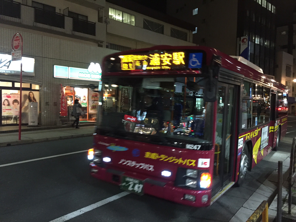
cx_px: 148
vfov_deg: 48.2
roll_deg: -1.4
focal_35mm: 29
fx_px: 248
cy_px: 111
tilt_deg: -2.6
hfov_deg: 61.7
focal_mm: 4.15
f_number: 2.2
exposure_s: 1/24
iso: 250
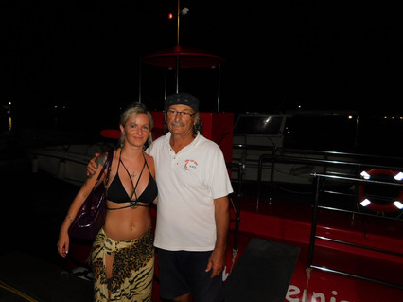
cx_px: 169
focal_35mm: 27
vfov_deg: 51.3
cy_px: 150
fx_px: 314
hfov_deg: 65.0
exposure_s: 1/30
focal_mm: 4
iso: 200
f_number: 3
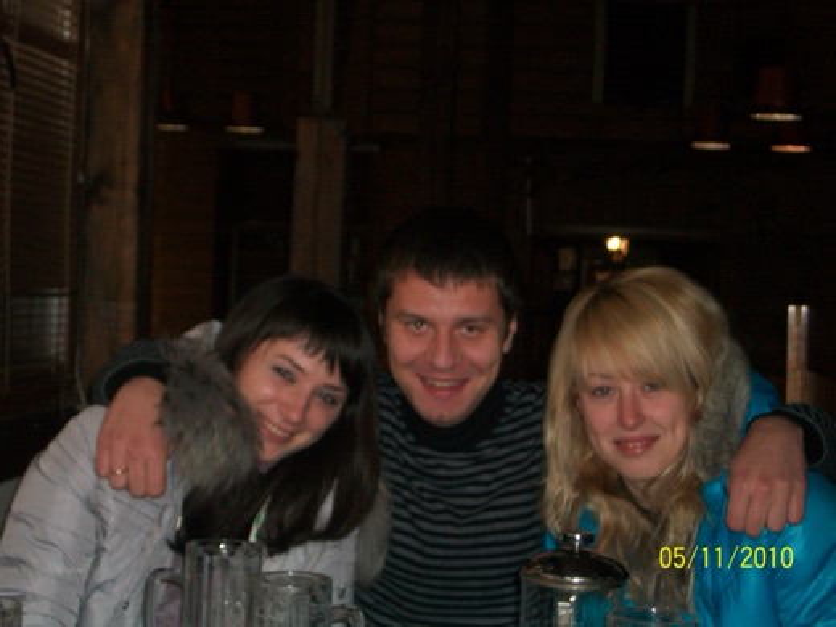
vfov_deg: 18.0
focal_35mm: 82
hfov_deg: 23.8
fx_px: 1980
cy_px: 314
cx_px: 418
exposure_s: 1/80
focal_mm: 13.7
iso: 160
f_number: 4.6
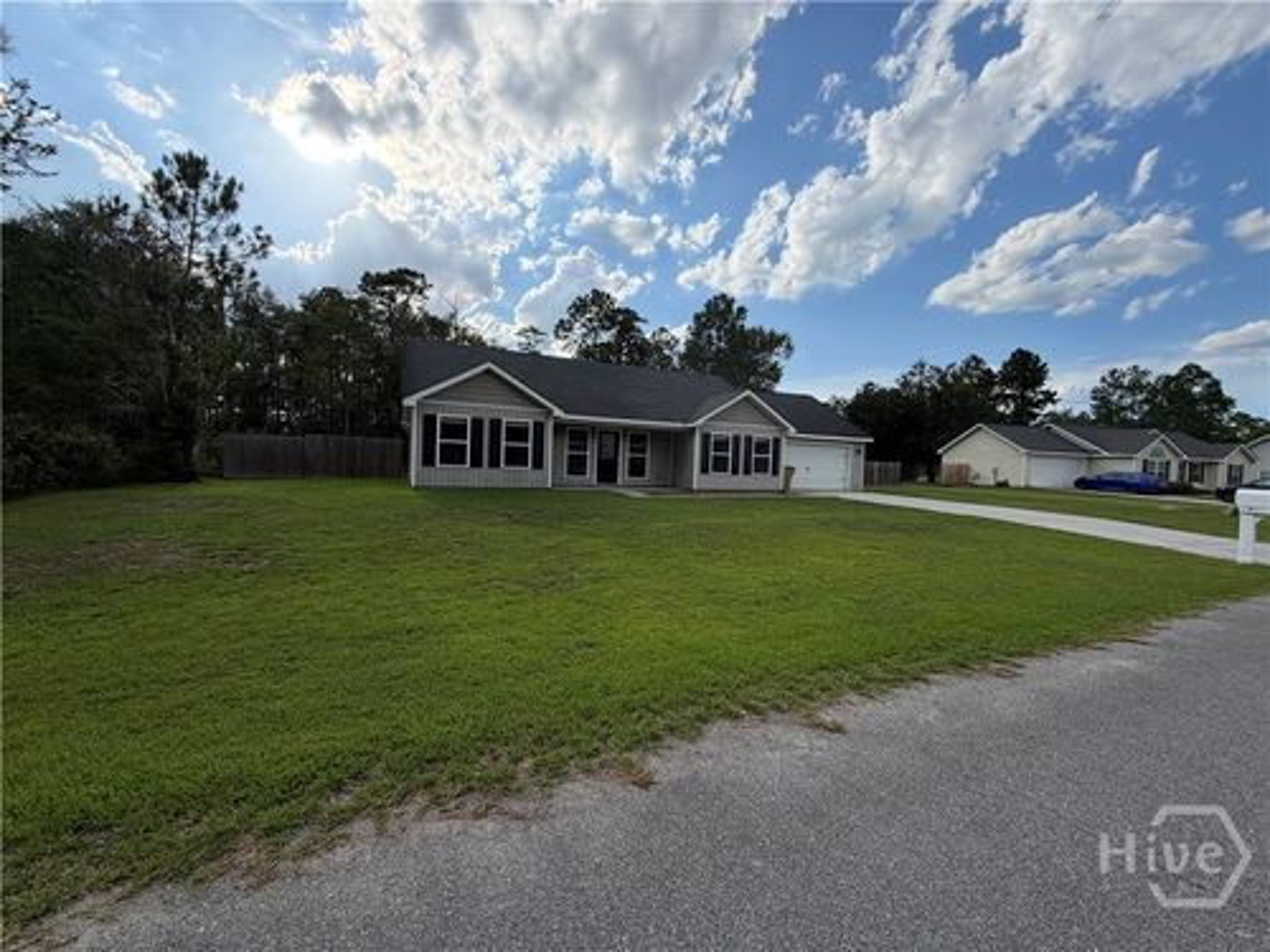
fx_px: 514
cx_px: 635
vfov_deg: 85.7
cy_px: 476
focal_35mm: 14
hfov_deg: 102.1
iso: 25
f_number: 2.2
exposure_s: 1/1125
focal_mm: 2.22
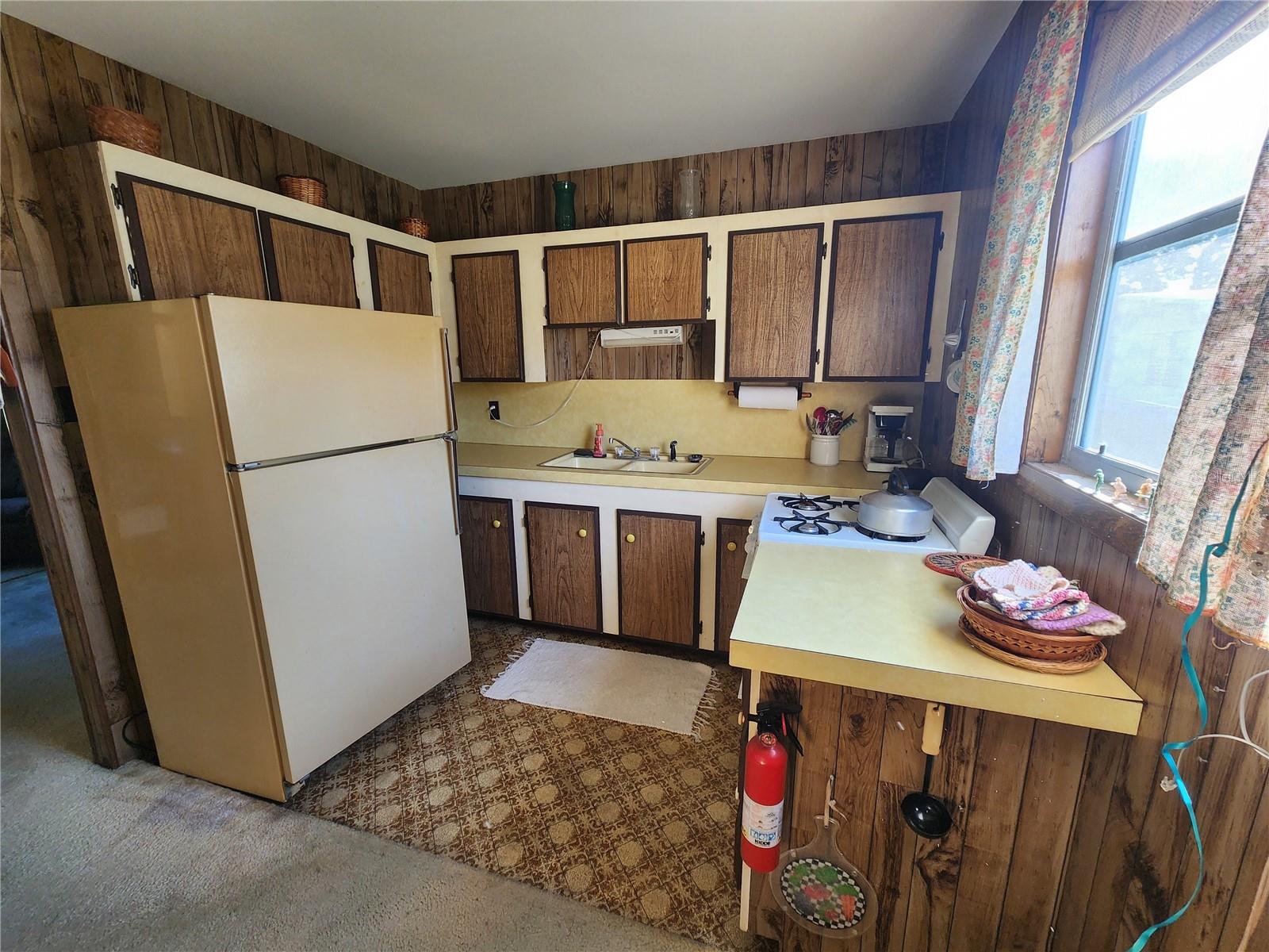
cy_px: 476
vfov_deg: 89.9
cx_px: 634
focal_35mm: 13
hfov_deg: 106.2
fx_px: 477
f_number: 2.2
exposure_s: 1/60
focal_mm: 2.2
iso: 200
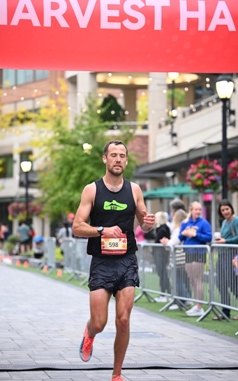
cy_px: 189
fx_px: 1099
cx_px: 120
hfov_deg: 12.4
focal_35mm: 106
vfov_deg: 19.6
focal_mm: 103
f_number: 2.8
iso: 1600
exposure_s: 1/800
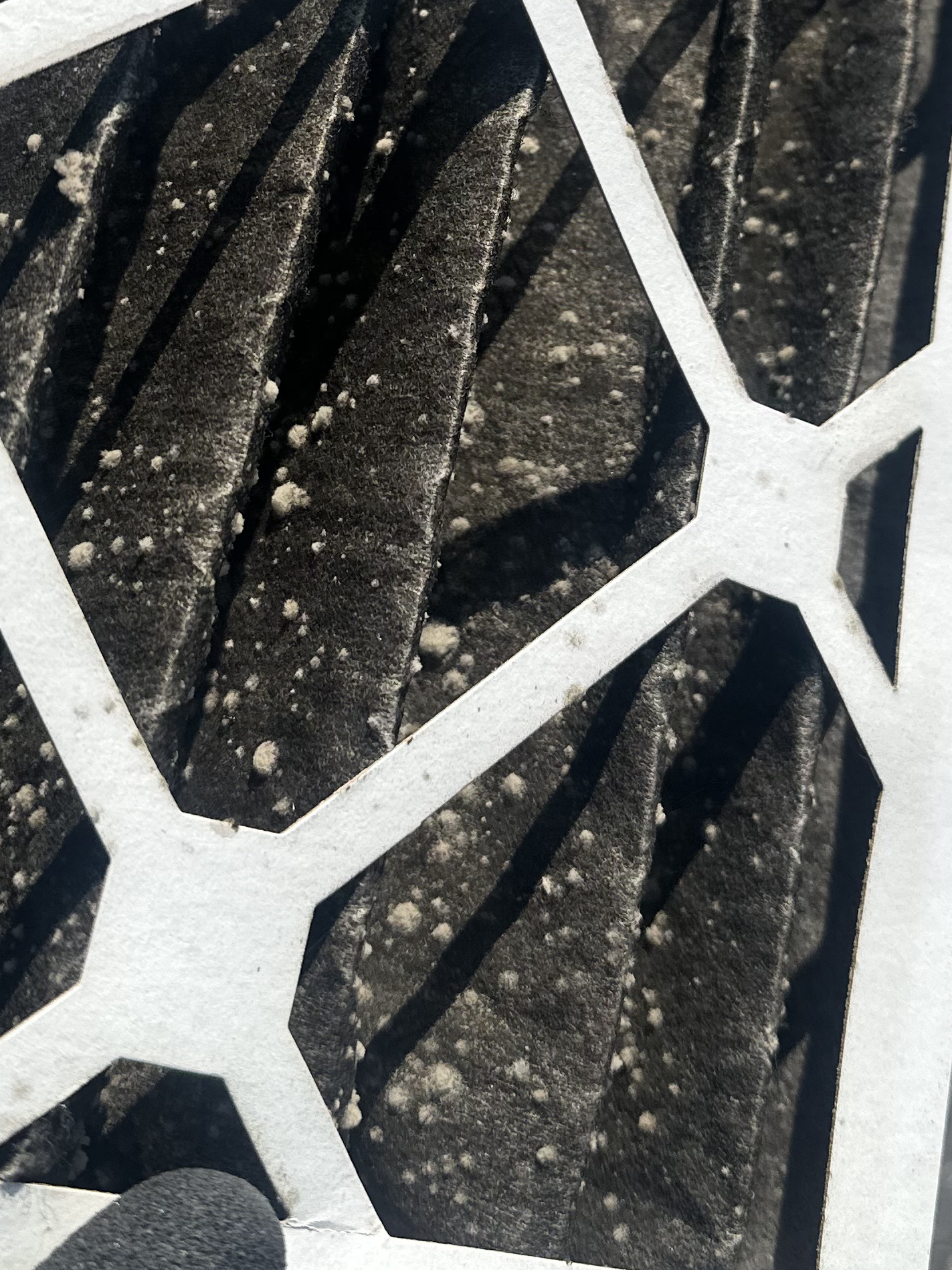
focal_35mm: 51
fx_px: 1870
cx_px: 485
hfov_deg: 28.6
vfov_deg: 35.6
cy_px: 169
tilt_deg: -51.7
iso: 80
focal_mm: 6.86
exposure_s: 1/5848
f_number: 1.78
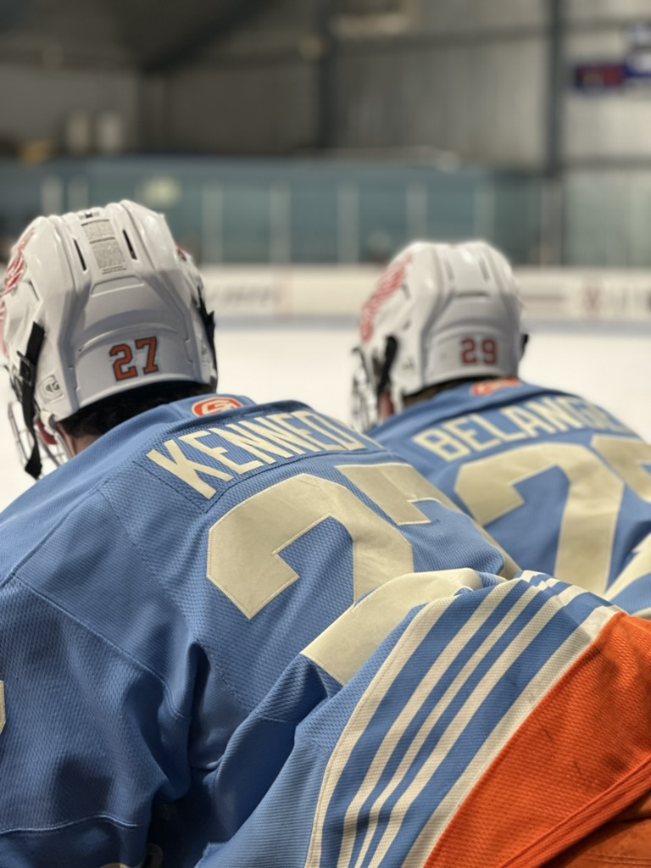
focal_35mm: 77
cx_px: 326
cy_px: 434
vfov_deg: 25.3
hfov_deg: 19.1
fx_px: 1931
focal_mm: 9
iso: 125
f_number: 2.8
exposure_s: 1/60
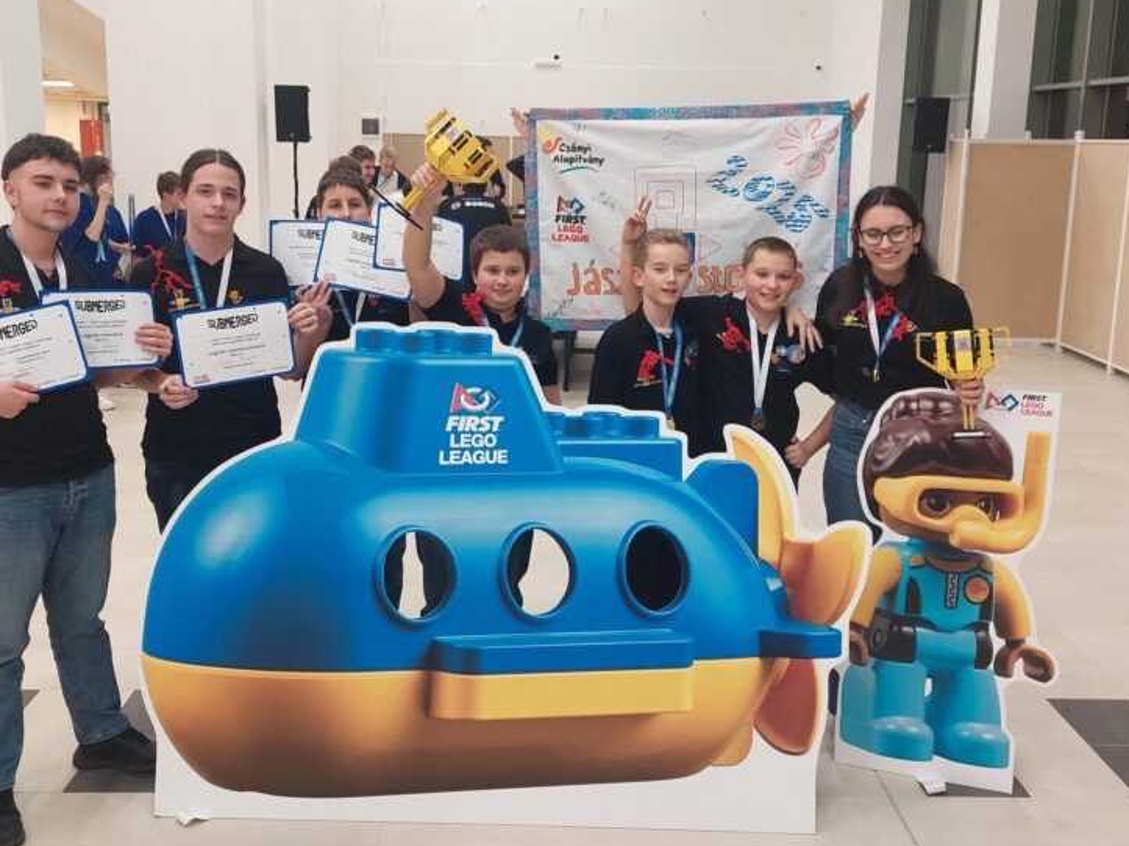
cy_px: 357
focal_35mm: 34
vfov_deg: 41.7
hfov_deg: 53.9
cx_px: 537
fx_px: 1109
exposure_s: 1/50
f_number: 1.8
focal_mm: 5.23
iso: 200
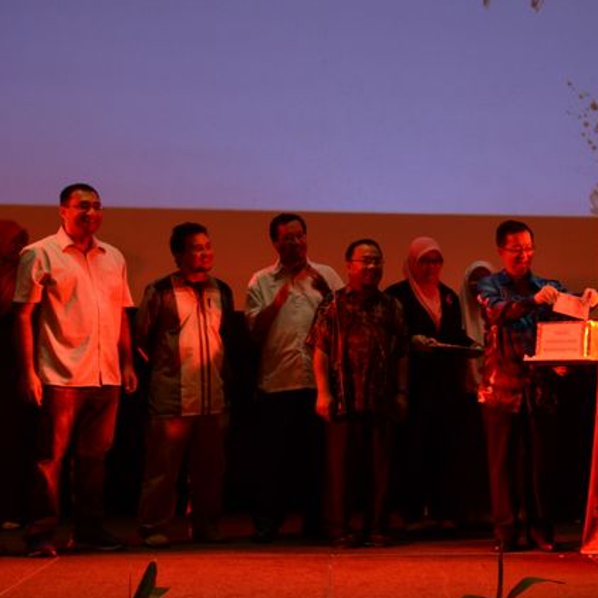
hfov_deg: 28.8
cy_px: 303
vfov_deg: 29.6
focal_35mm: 58
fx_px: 1134
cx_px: 489
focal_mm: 24
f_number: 4
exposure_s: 1/80
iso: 800
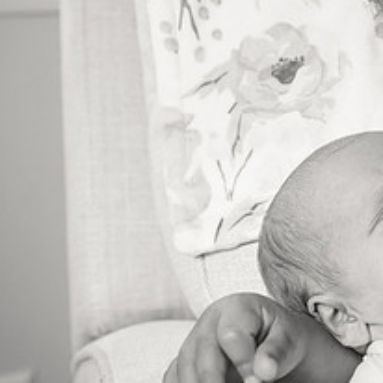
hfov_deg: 18.3
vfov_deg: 19.0
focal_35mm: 91
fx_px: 1139
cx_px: 430
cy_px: 117
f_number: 3.5
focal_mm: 35
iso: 3200
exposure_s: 1/160
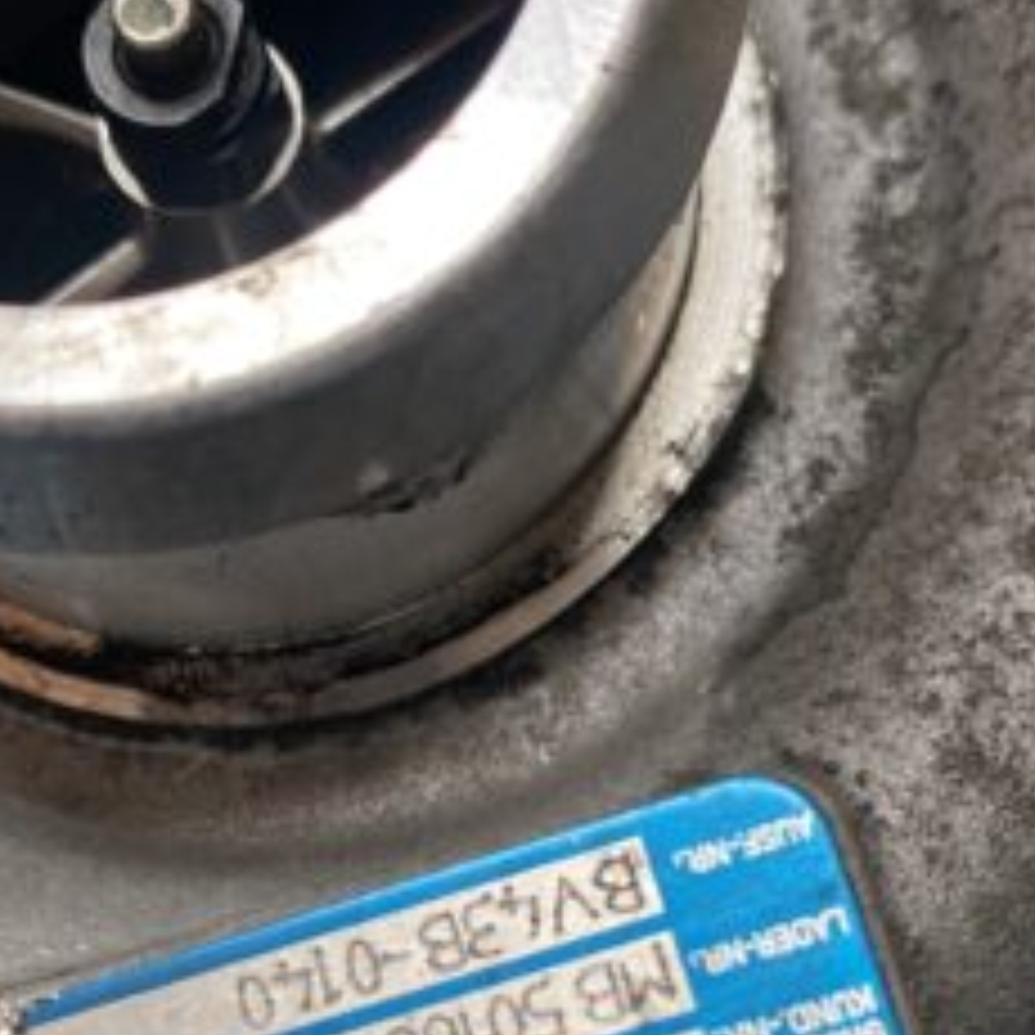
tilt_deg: -45.3
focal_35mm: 55
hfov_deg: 31.1
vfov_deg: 30.6
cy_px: 758
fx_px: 1861
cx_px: 490
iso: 160
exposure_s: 1/60
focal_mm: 4.25
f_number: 1.8
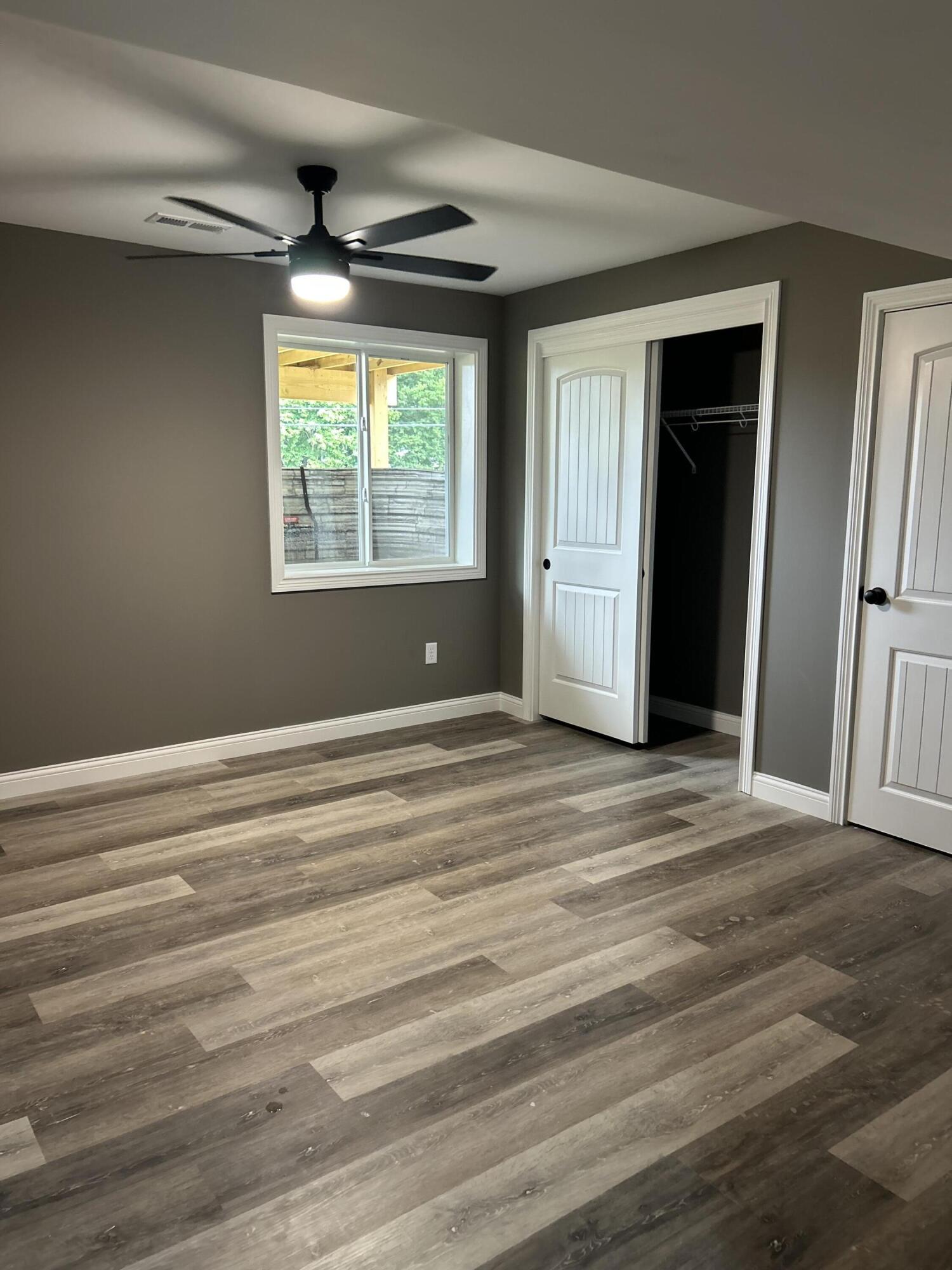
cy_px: 635
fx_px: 953
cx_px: 476
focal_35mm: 26
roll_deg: -0.6
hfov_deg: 53.1
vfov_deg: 67.3
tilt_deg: -8.5
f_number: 1.5
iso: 200
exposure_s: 1/60
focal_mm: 5.7
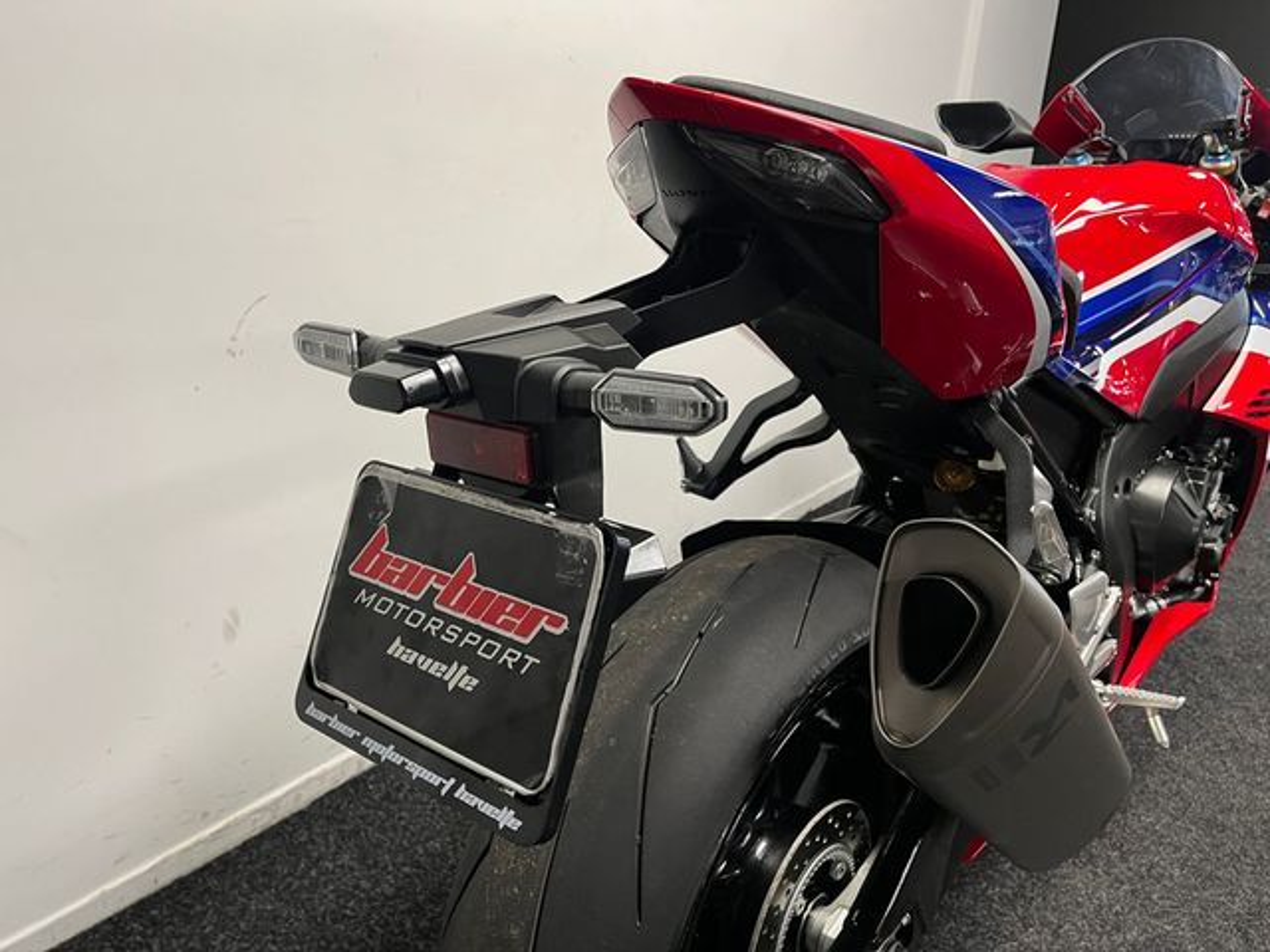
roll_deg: +0.2
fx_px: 954
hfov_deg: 67.3
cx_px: 635
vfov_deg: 53.1
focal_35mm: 26
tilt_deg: -18.4
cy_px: 476
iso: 125
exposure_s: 1/50
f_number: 1.6
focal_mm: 5.1
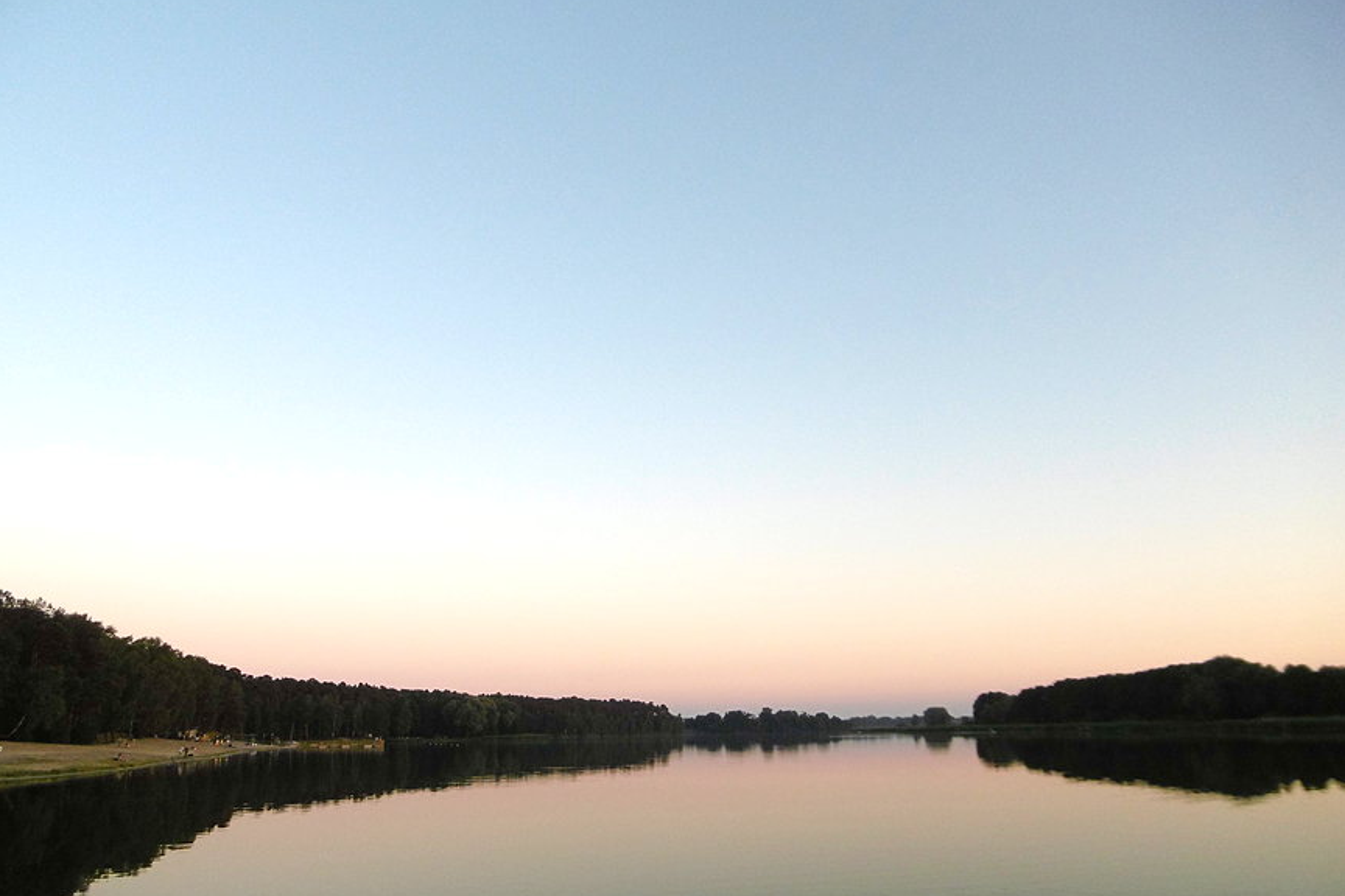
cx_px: 671
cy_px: 517
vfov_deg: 49.4
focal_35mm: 26
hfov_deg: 69.4
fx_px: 971
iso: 100
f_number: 3.1
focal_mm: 4.3
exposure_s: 1/125
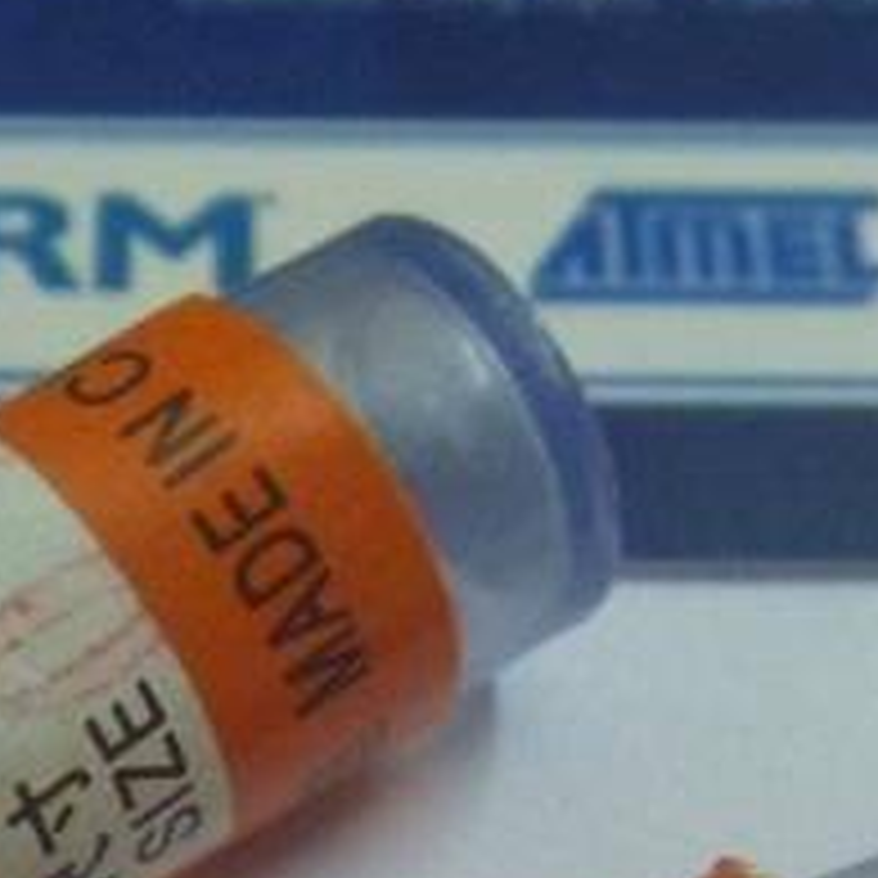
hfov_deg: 13.7
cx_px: 252
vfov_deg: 13.5
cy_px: 923
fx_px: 3644
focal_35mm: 127
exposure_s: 1/20
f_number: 3.5
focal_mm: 6.3
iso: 400
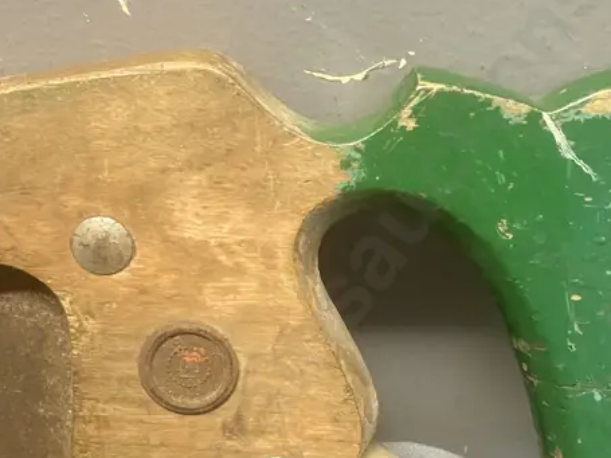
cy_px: 314
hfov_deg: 30.7
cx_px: 334
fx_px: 1112
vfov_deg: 23.1
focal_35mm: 63
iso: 250
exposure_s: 1/50
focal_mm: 3.99
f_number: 1.8
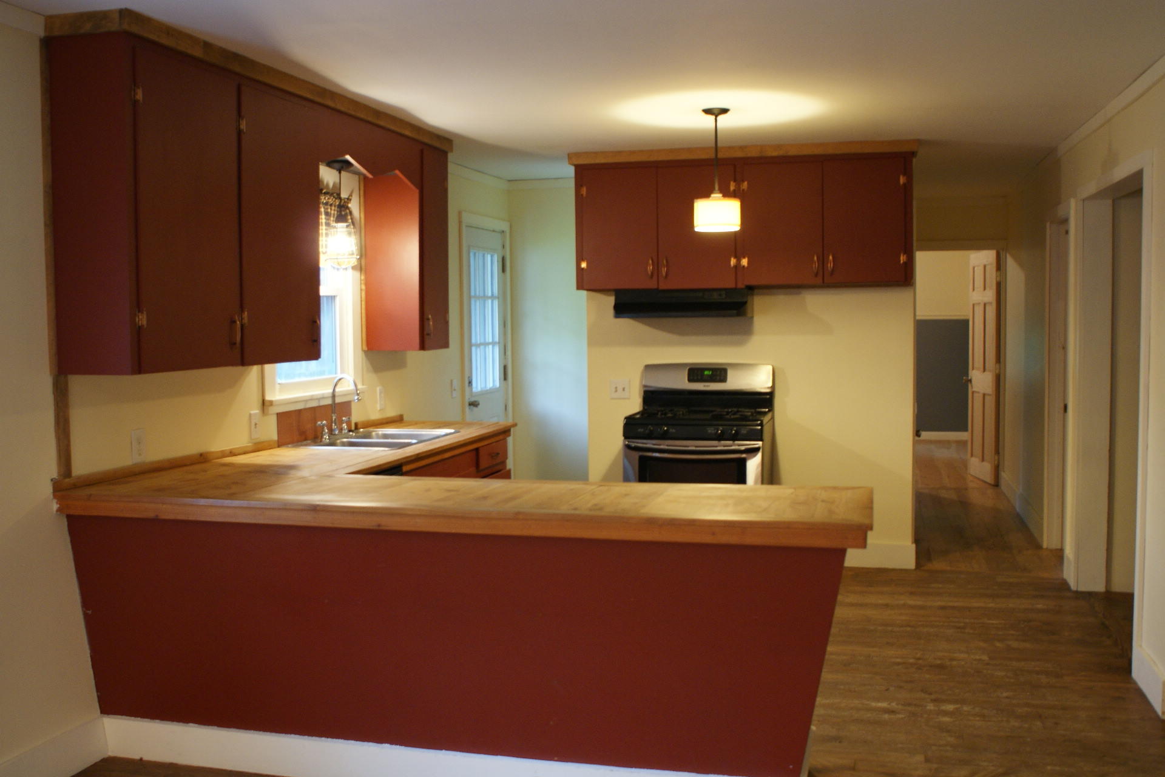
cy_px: 388
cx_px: 582
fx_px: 1165
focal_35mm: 36
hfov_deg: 53.1
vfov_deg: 36.9
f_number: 4.5
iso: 400
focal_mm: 24
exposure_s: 1/10
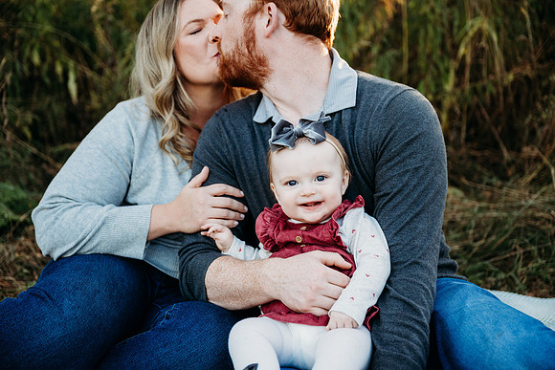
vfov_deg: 26.5
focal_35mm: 51
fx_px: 786
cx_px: 278
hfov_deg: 38.9
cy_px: 185
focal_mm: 51
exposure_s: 1/800
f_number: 2.8
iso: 640
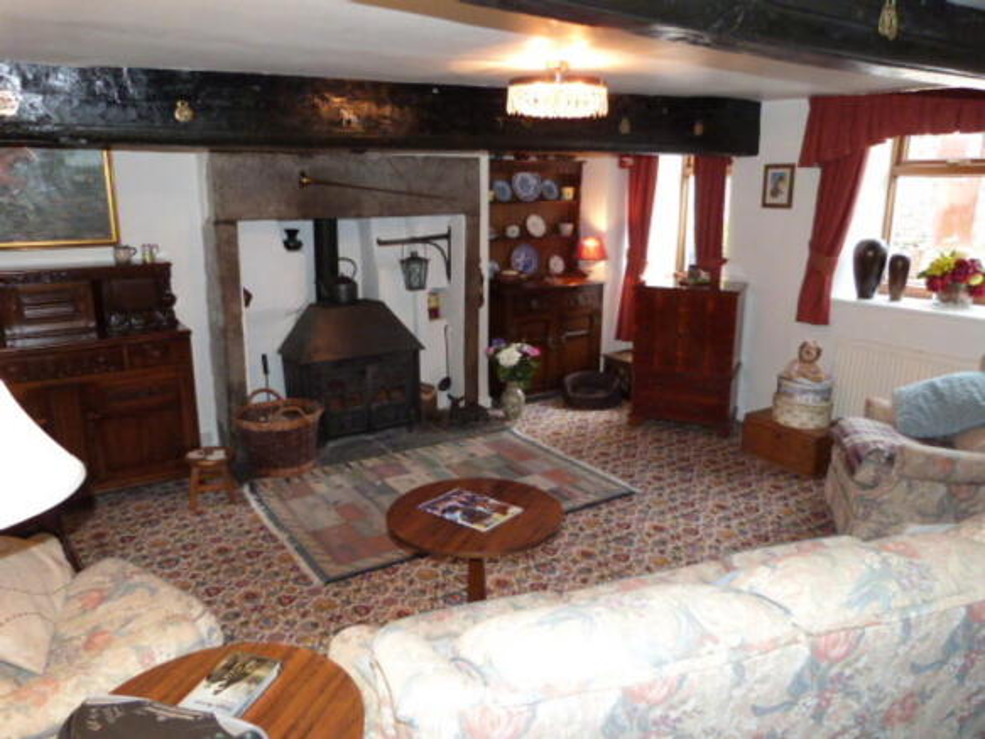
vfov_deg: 54.9
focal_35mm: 25
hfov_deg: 69.4
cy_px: 370
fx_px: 711
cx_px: 492
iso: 400
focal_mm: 4.5
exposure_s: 1/60
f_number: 2.8
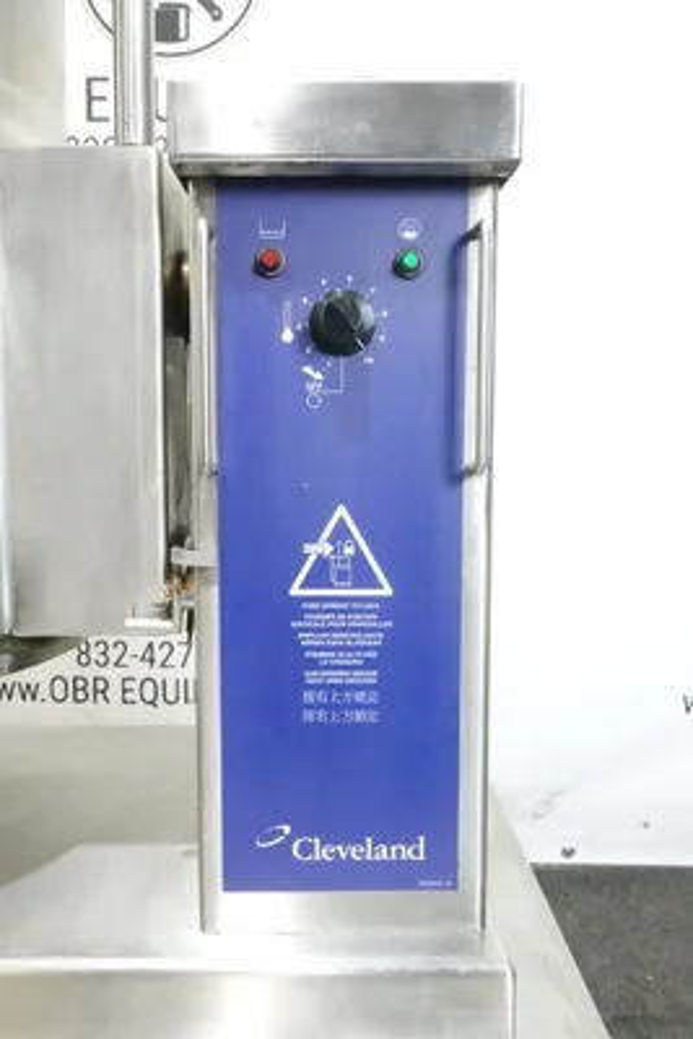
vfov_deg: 61.9
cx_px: 346
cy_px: 520
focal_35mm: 30
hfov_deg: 43.6
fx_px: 865
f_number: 8
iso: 5000
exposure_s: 1/30
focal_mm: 11.06
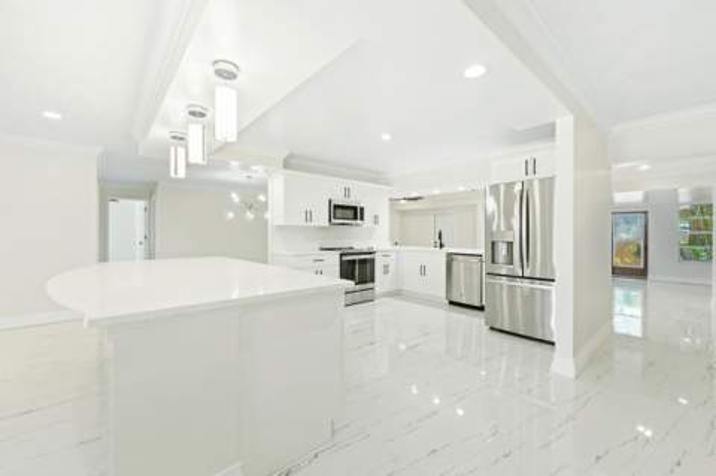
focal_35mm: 14
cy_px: 238
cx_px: 358
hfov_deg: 104.3
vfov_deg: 81.1
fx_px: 278
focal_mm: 14
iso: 250
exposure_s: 1/6
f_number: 9
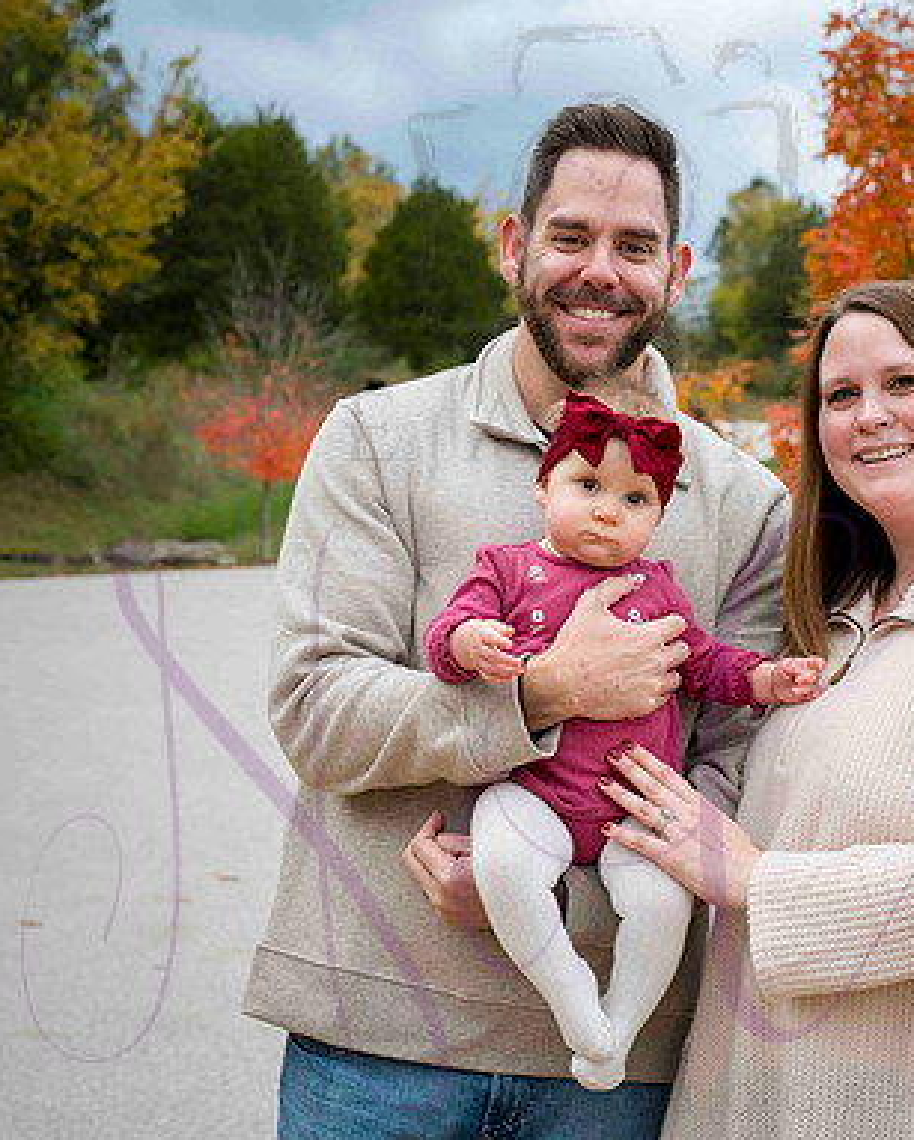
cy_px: 573
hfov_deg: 18.9
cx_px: 616
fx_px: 2736
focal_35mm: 81
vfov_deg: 23.5
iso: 400
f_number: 6.3
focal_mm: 57
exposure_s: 1/640
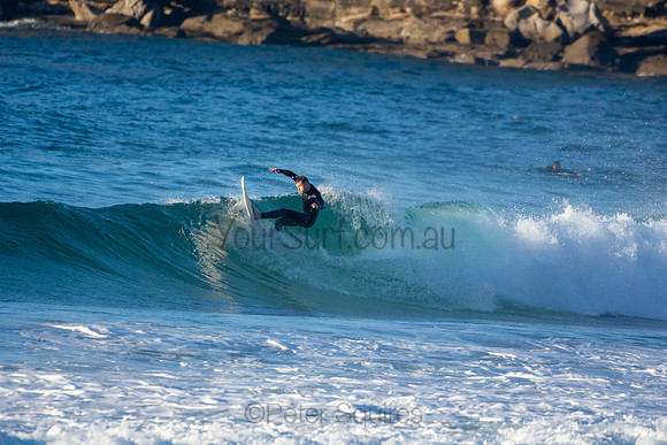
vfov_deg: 1.8
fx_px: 13898
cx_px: 334
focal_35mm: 750
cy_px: 222
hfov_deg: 2.7
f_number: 5.6
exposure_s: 1/1250
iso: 400
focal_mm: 500
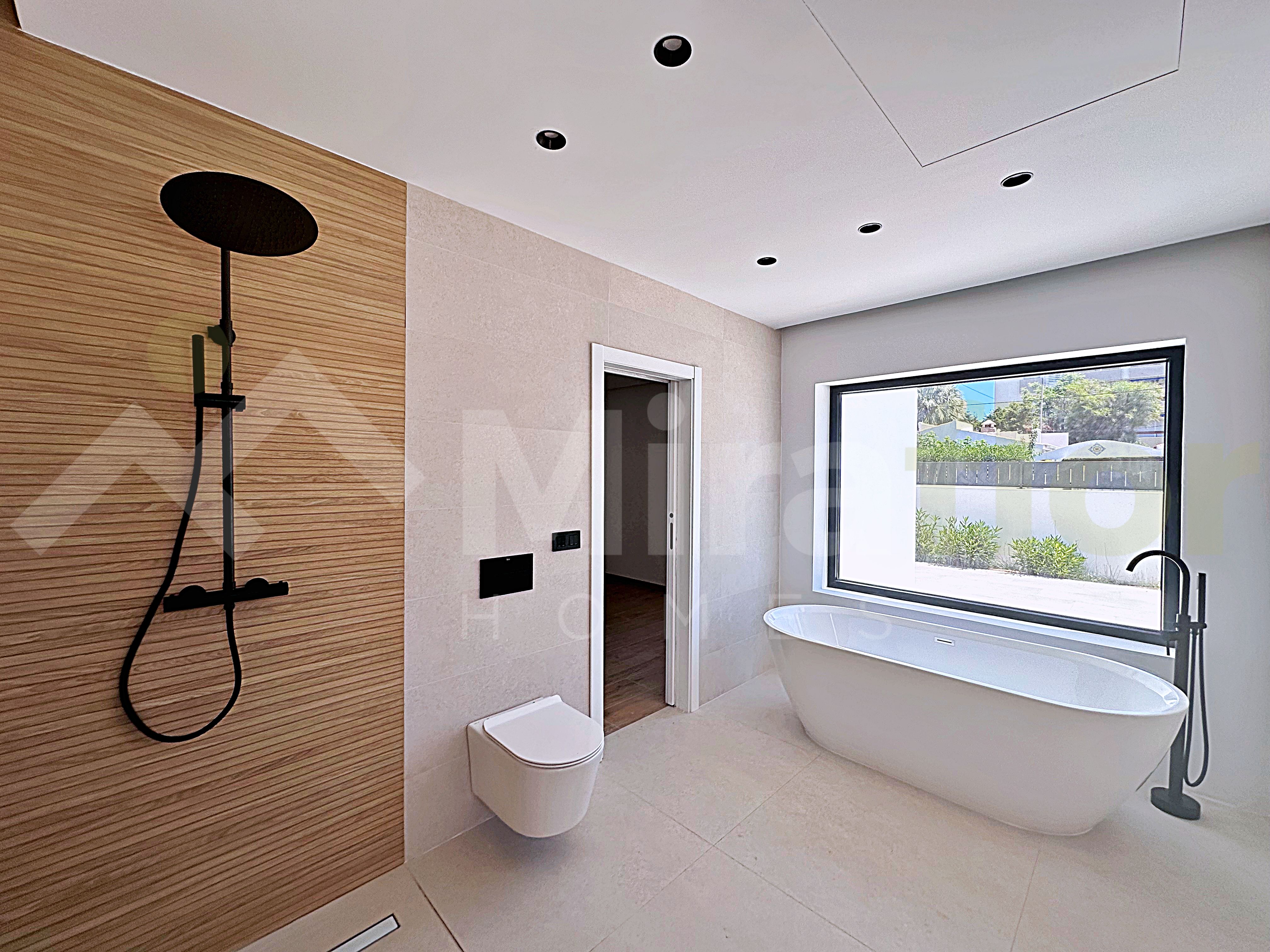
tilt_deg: -1.9
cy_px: 476
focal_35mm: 14
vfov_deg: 85.7
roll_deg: -1.0
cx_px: 635
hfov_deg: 102.1
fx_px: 514
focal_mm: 2.22
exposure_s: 1/248
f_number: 2.2
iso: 40
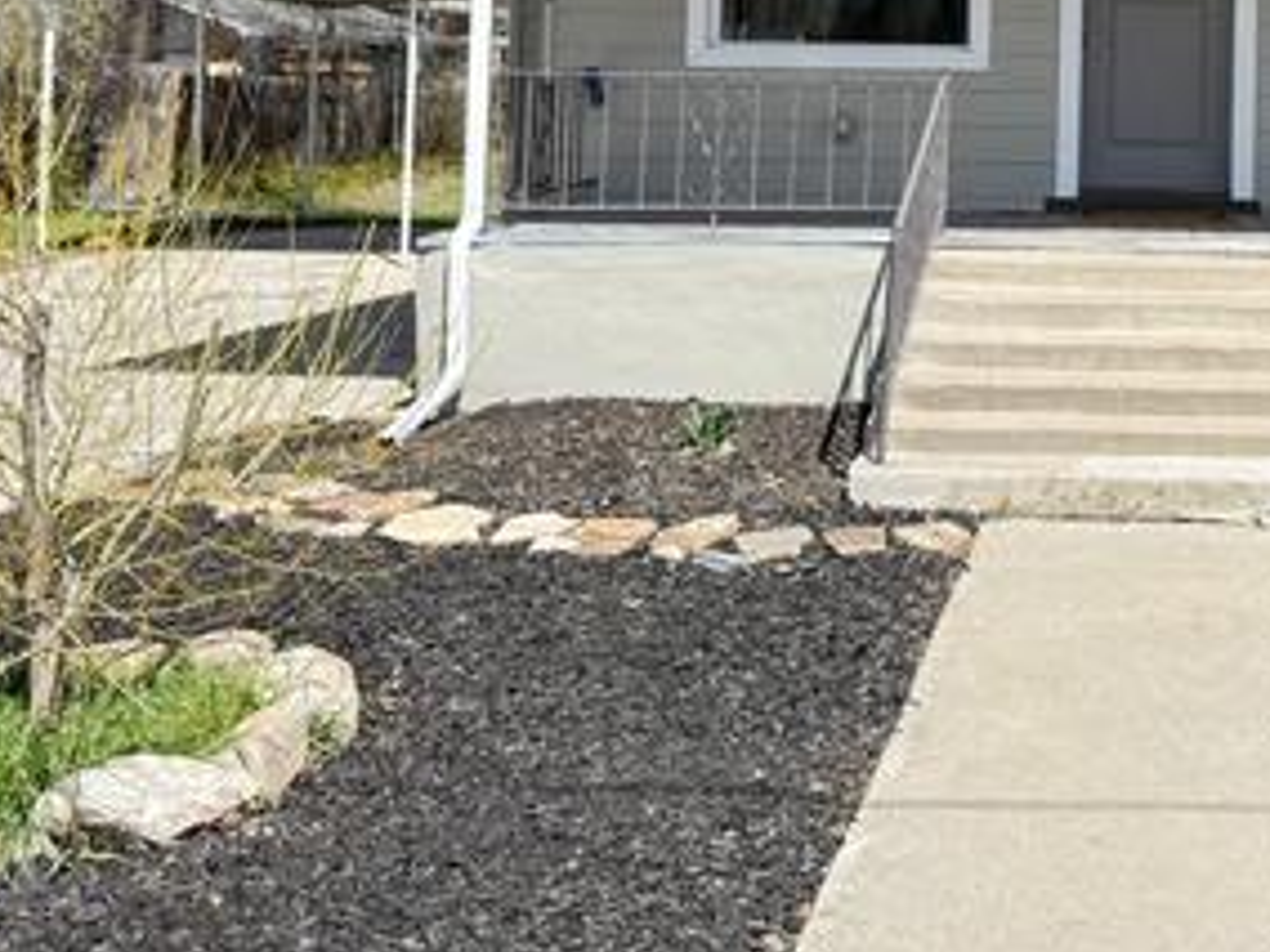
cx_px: 1225
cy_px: -4
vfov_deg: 25.7
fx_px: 1981
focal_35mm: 54
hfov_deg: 33.0
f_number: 1.78
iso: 80
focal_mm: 6.76
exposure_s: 1/1980
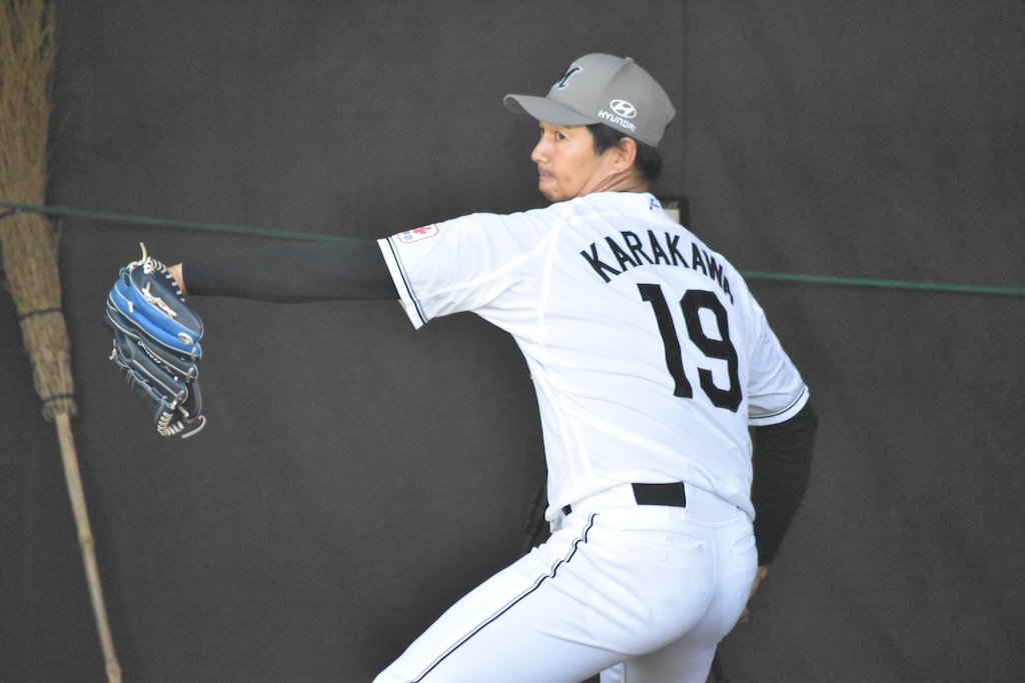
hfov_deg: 4.6
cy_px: 342
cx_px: 512
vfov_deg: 3.1
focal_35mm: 450
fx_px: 12813
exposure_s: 1/2500
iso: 10000
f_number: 6.3
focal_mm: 300
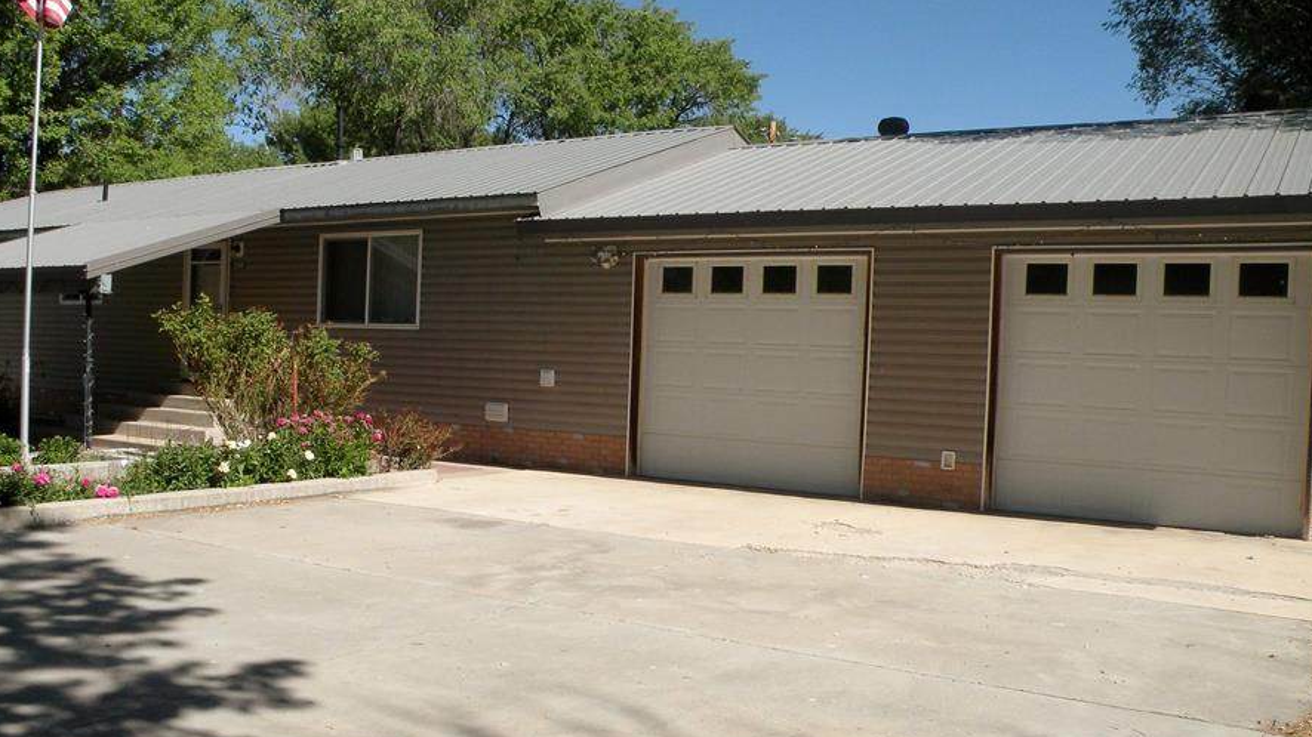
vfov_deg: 34.6
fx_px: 1183
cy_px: 376
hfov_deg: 57.9
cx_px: 585
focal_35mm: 34
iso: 64
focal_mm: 4.7
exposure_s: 1/273
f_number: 6.3
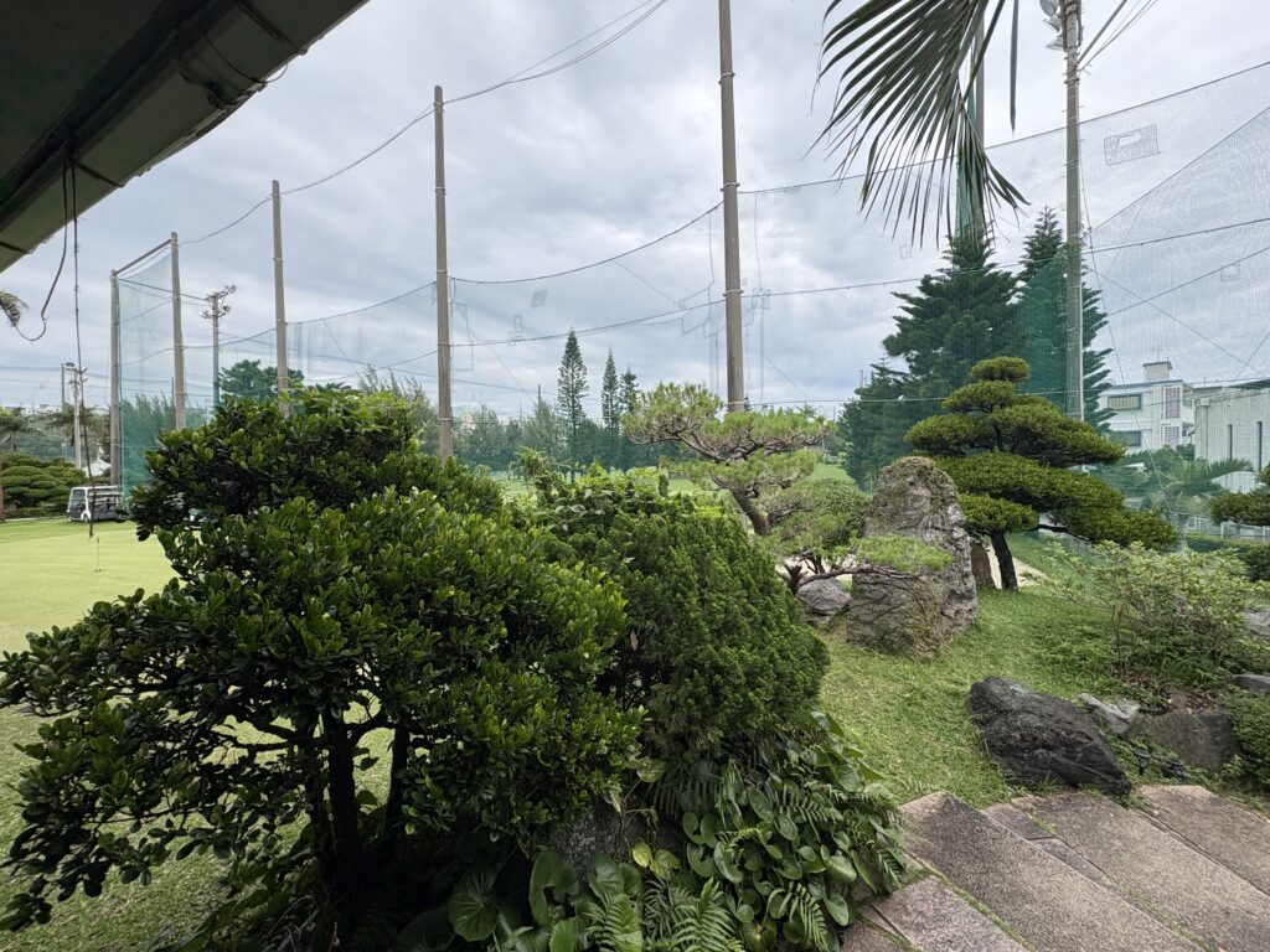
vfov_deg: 85.7
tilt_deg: -0.5
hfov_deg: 102.1
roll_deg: +1.6
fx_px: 514
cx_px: 635
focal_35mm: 14
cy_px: 476
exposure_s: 1/1217
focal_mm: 2.22
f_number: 2.2
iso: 40
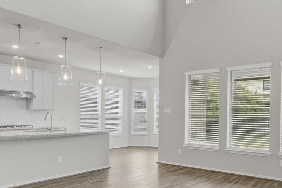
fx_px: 251
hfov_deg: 58.6
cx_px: 155
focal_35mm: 32
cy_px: 120
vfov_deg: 40.8
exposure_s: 1/5
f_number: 8
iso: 200
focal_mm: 16
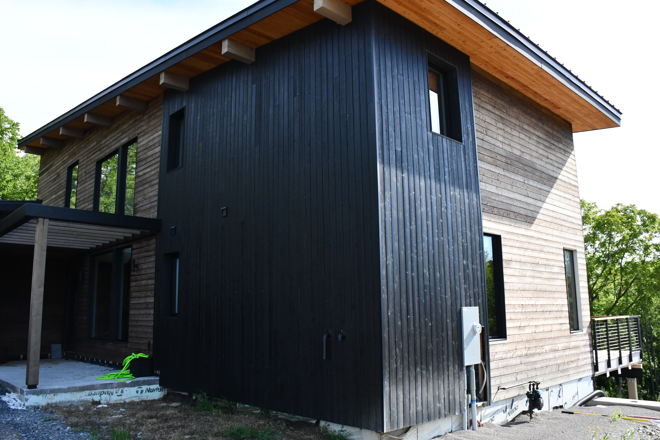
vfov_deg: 46.4
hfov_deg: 65.5
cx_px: 330
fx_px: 513
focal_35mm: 28
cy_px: 214
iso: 2500
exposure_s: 1/800
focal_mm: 18
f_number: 14
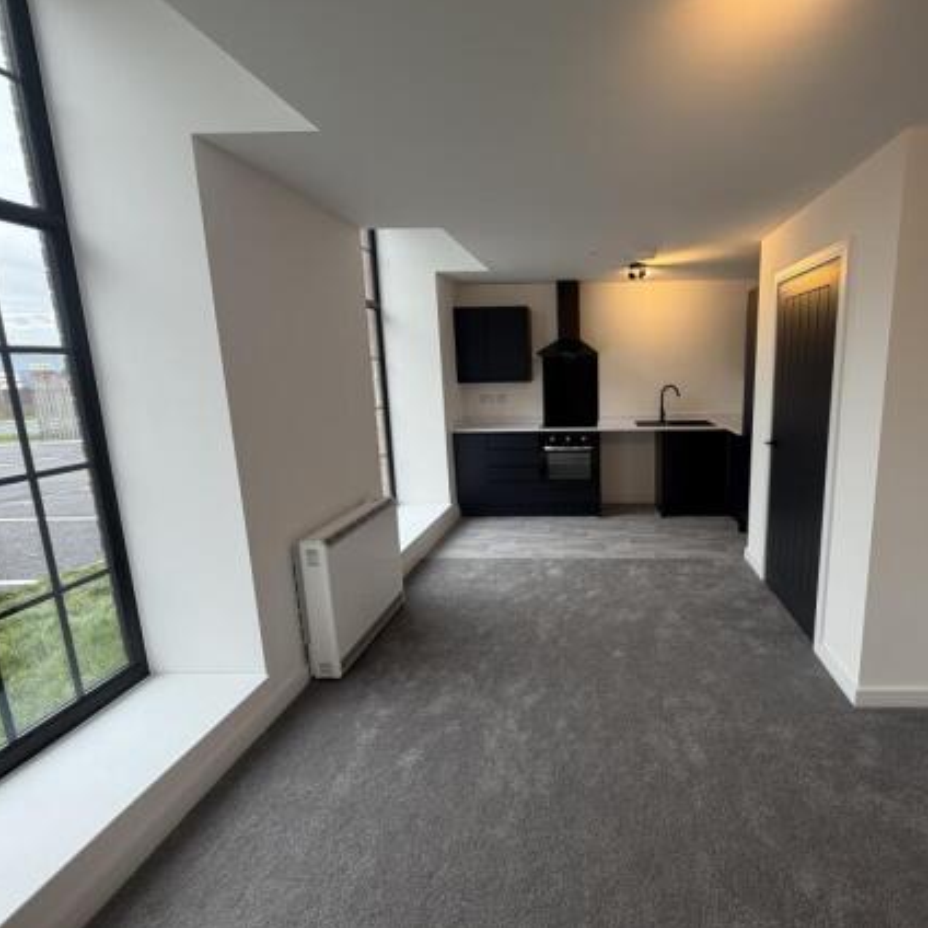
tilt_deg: -9.7
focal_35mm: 17
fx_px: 516
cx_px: 592
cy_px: 456
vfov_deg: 84.0
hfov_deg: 82.0
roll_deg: +0.3
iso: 125
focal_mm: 2.22
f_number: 2.2
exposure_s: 1/100
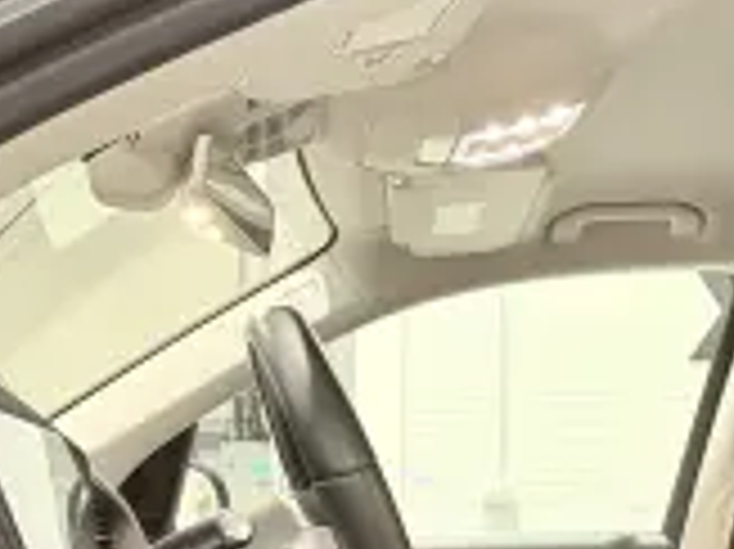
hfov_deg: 35.3
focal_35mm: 53
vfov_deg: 26.6
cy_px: 490
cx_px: 558
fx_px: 1123
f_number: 1.78
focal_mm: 6.76
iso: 640
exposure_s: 1/50
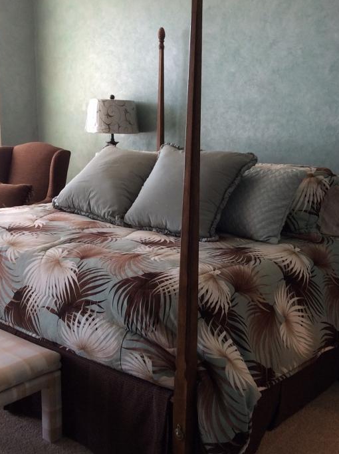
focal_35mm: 48
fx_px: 629
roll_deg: -0.7
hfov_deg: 30.2
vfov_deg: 39.7
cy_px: 231
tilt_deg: -13.6
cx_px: 174
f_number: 2.4
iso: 40
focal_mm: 3.3
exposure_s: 1/30
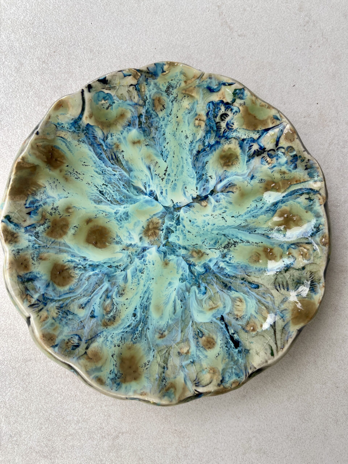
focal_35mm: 25
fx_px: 335
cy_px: 232
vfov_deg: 69.4
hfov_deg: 54.9
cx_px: 174
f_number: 1.6
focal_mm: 5.1
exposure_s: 1/155
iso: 32
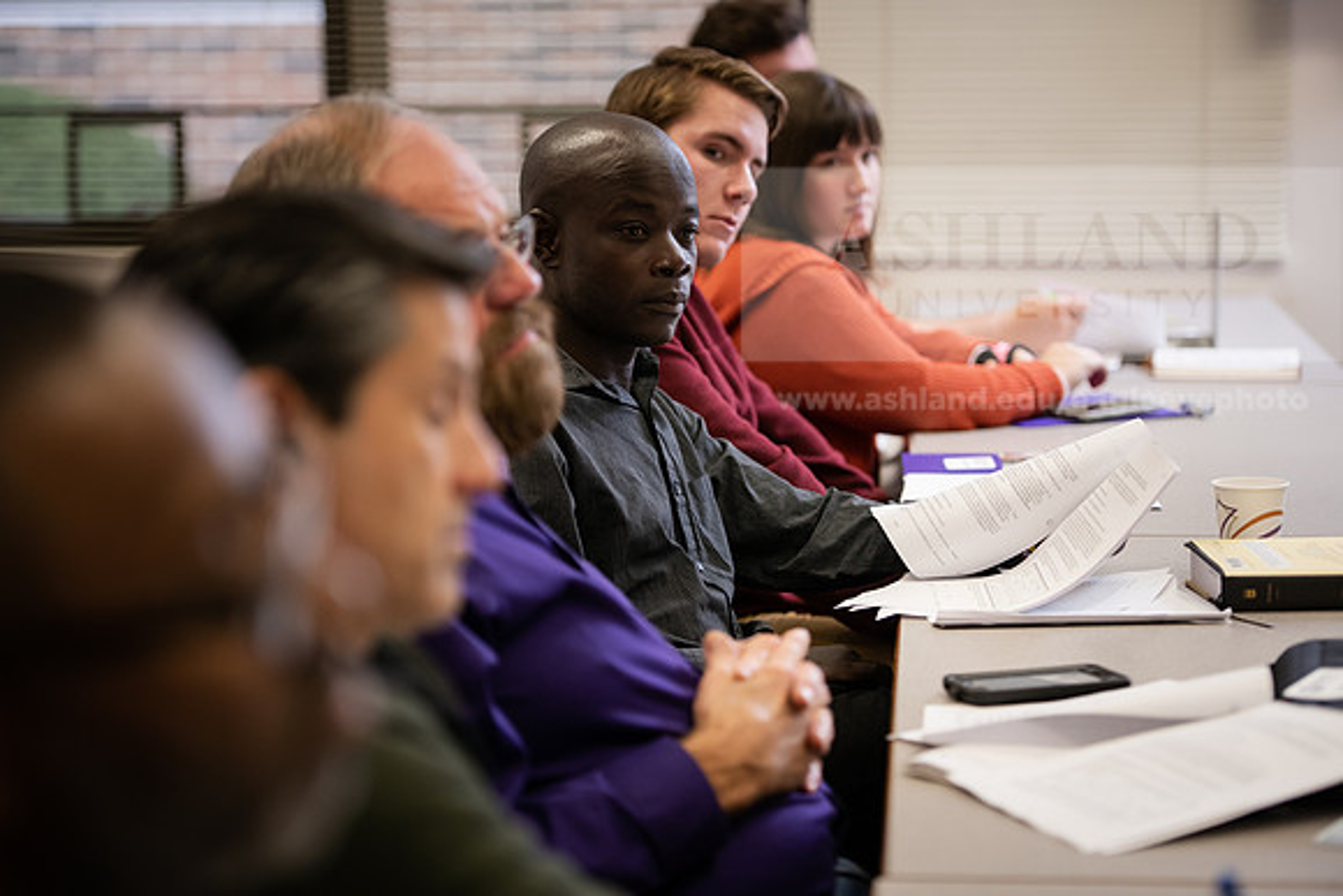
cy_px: 448
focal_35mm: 100
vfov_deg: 13.7
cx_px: 672
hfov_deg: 20.4
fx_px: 3731
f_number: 2.8
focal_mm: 100
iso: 640
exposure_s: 1/200
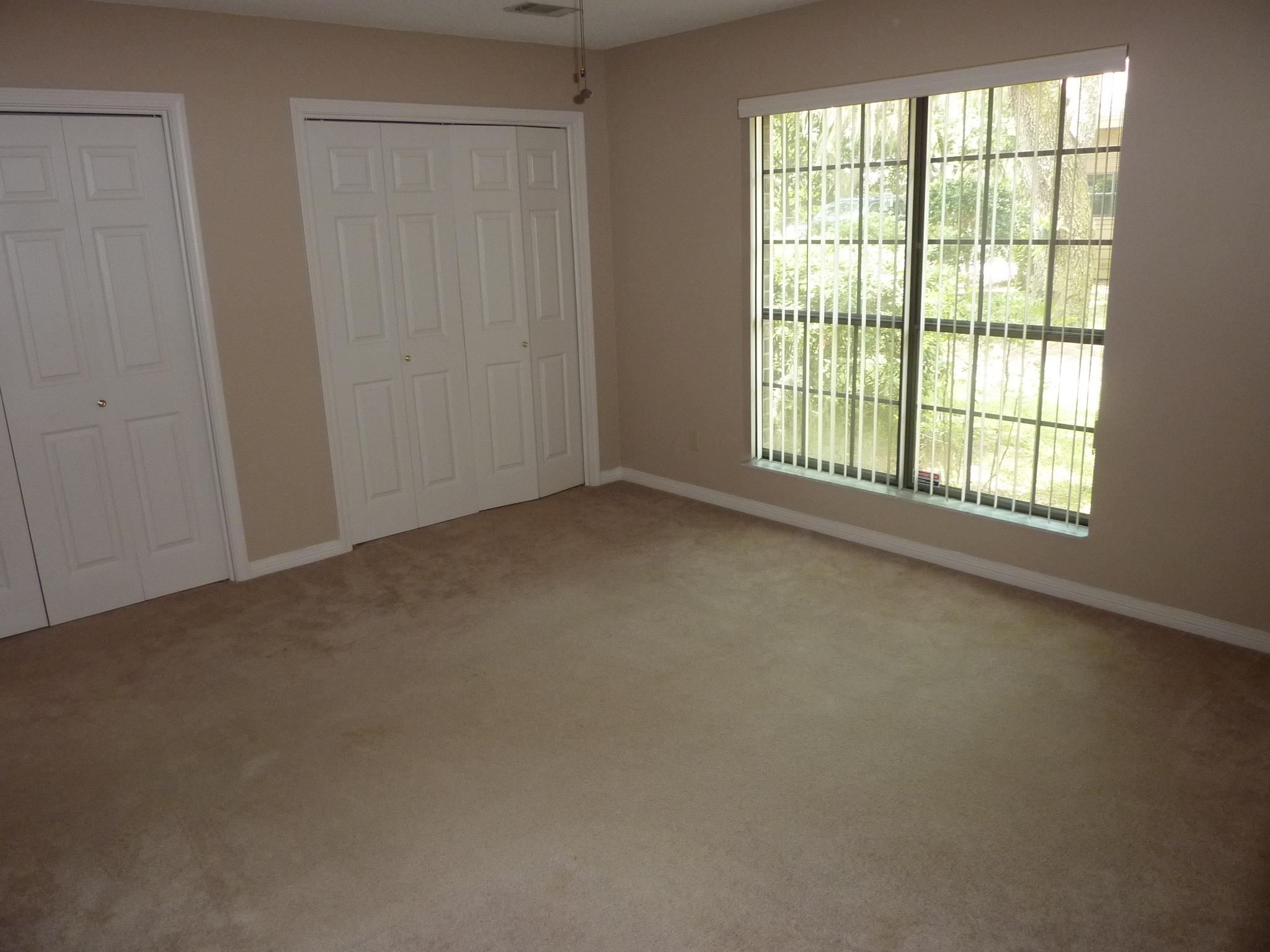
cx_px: 635
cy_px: 476
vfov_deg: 54.9
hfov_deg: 69.4
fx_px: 917
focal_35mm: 25
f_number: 3.3
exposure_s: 1/30
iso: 200
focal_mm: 4.1
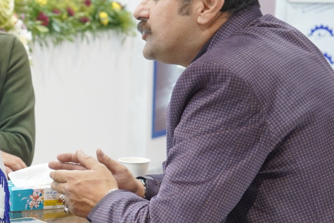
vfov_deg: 11.2
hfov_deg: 16.3
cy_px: 81
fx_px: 1132
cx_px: -32
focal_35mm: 122
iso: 1600
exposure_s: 1/100
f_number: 4
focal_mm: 44
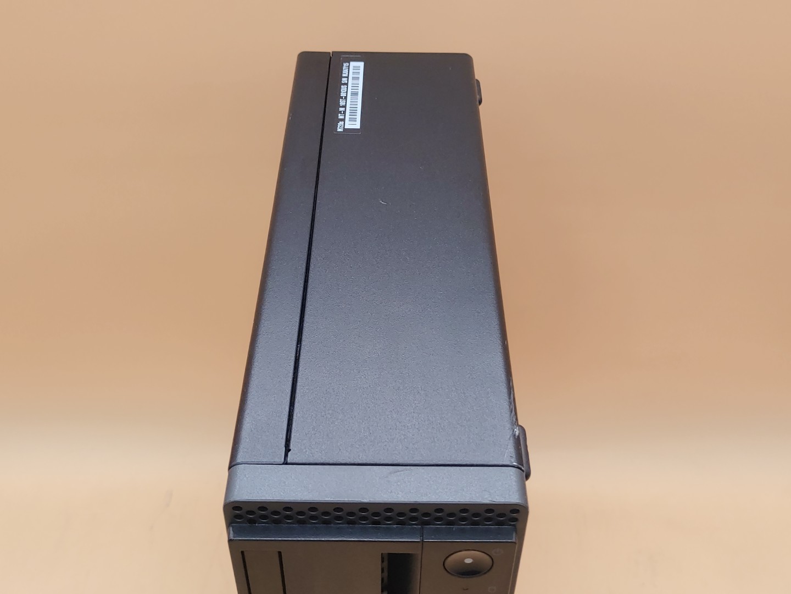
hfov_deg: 47.9
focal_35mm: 39
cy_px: 297
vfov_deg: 36.8
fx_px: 891
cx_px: 396
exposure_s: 1/120
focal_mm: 4.36
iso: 50
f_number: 1.8
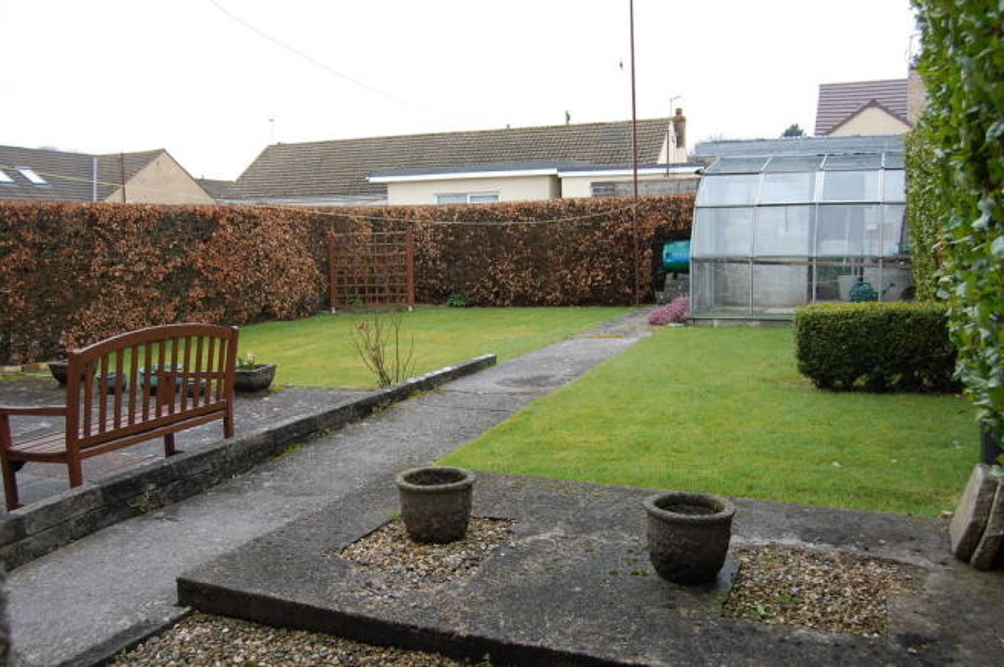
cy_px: 334
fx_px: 919
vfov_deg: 39.9
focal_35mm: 33
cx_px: 502
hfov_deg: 57.3
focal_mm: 22
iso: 200
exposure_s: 1/125
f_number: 5.6
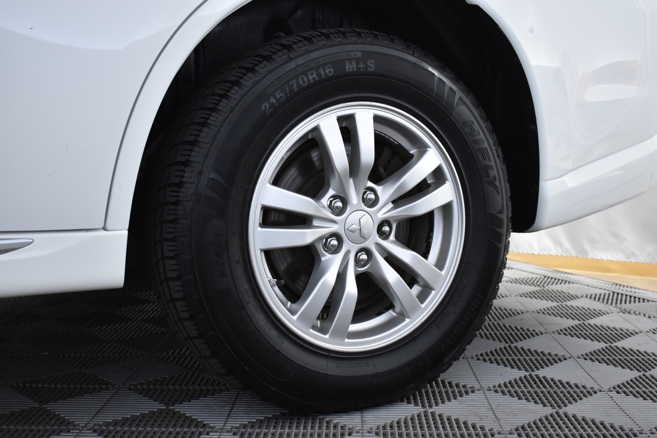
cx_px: 328
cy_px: 219
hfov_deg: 42.3
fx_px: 849
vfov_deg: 28.9
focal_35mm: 46
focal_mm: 31
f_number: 4.2
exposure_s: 1/50
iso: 1600
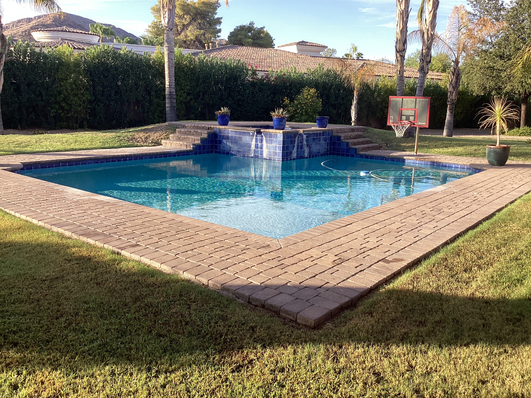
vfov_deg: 45.4
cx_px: 266
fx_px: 476
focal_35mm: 31
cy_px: 199
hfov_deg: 58.4
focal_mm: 3.3
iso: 25
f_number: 2.4
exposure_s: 1/316
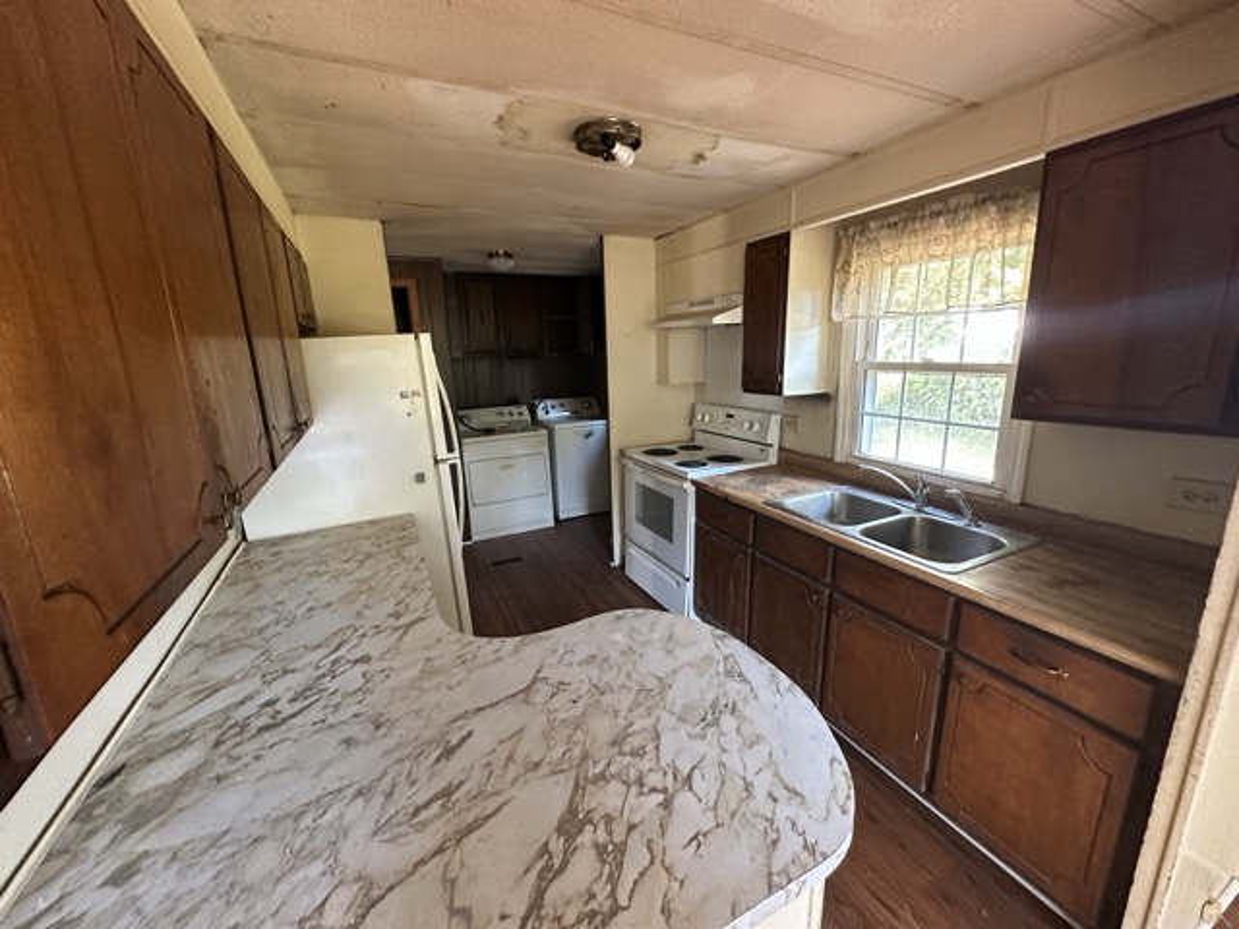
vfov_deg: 85.7
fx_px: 501
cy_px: 464
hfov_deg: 102.1
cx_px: 620
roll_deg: +1.2
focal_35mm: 14
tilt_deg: -12.7
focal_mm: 2.22
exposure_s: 1/60
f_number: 2.2
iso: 640
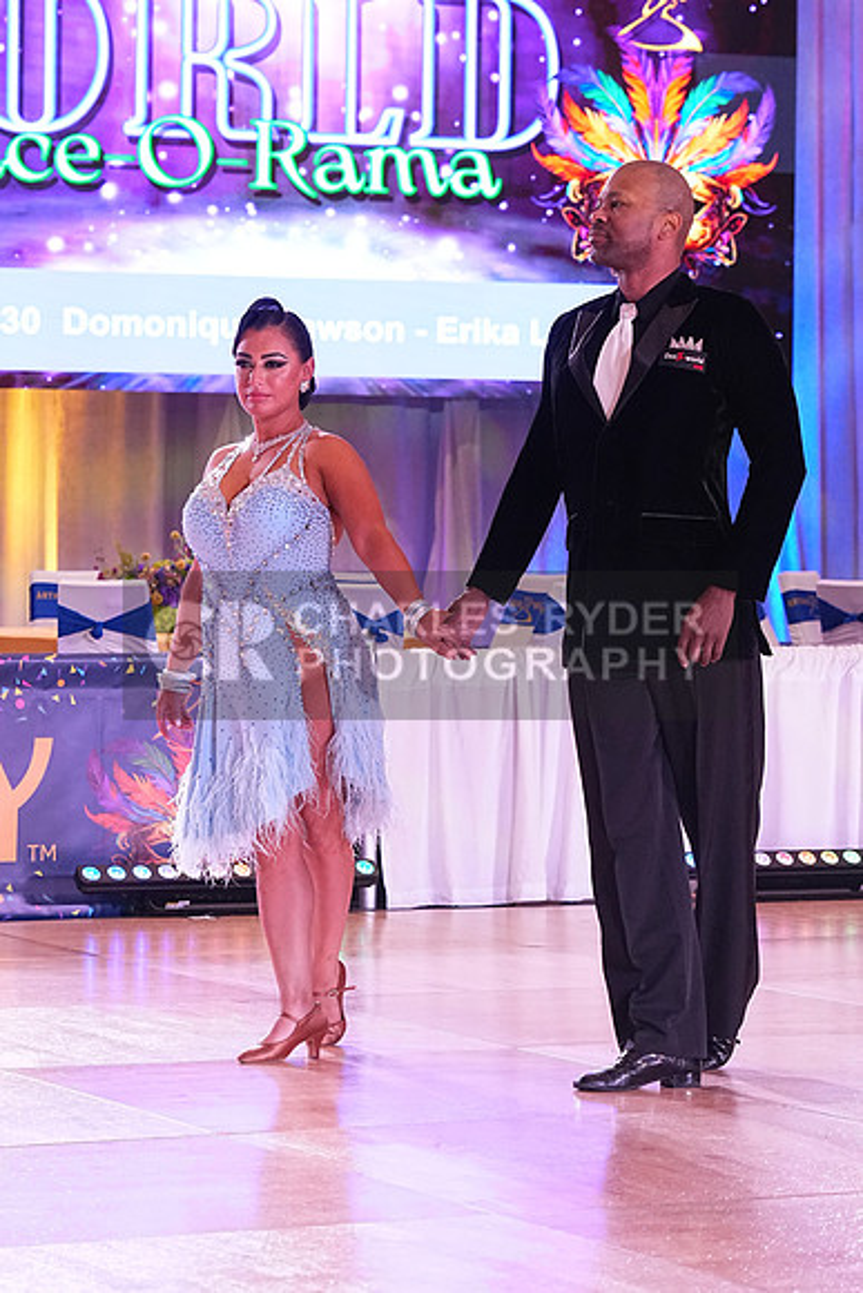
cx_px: 432
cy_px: 646
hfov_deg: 9.5
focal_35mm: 144
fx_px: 5175
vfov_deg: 14.2
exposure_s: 1/250
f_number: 5.6
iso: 3200
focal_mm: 96
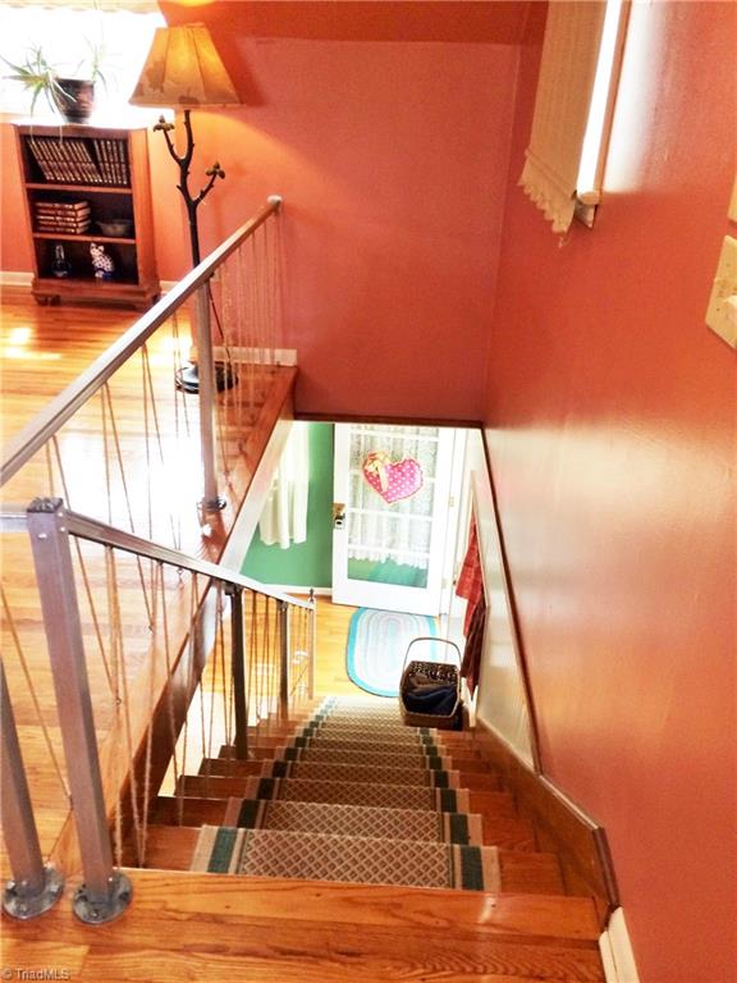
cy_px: 492
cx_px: 368
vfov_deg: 60.0
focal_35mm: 30
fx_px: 852
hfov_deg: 46.8
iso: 80
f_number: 2.2
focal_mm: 4.12
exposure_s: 1/30
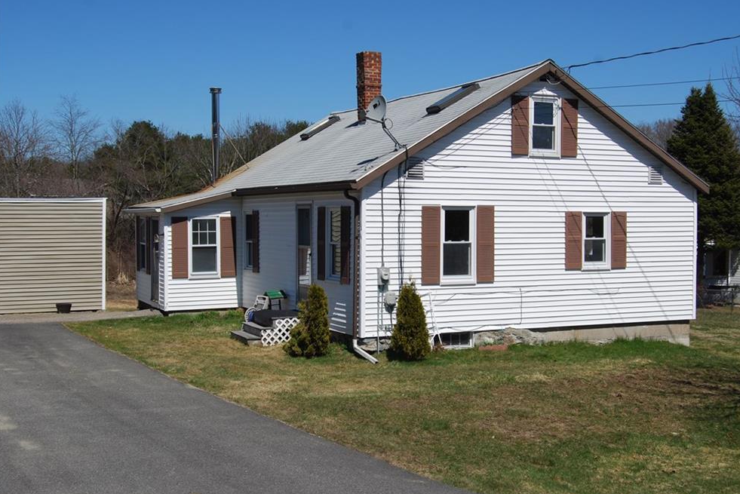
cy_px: 244
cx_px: 382
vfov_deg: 27.8
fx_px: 998
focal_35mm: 49
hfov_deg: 40.7
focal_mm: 31
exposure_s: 1/400
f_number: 10
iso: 100
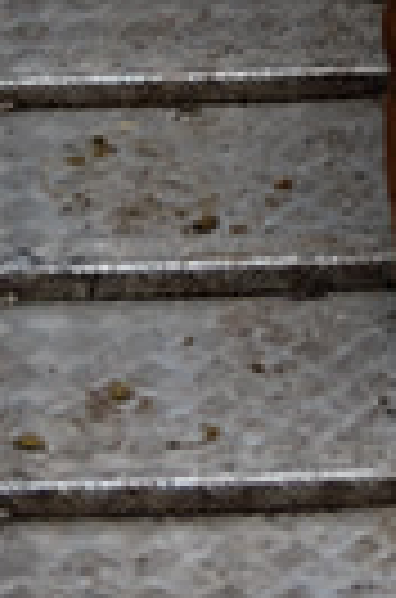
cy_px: -589
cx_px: 666
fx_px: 5075
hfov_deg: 4.4
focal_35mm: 306
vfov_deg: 6.5
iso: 1600
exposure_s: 1/800
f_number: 2.8
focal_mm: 70
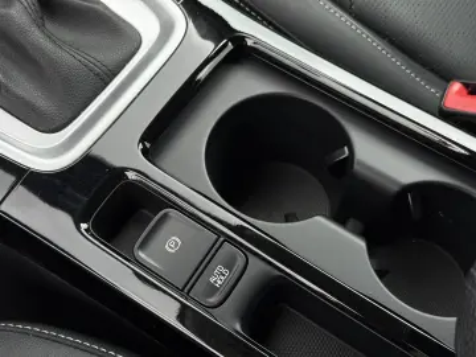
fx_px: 660
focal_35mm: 48
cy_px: 178
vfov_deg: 30.3
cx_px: 238
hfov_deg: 39.7
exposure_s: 1/242
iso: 160
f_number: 1.78
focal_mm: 6.76
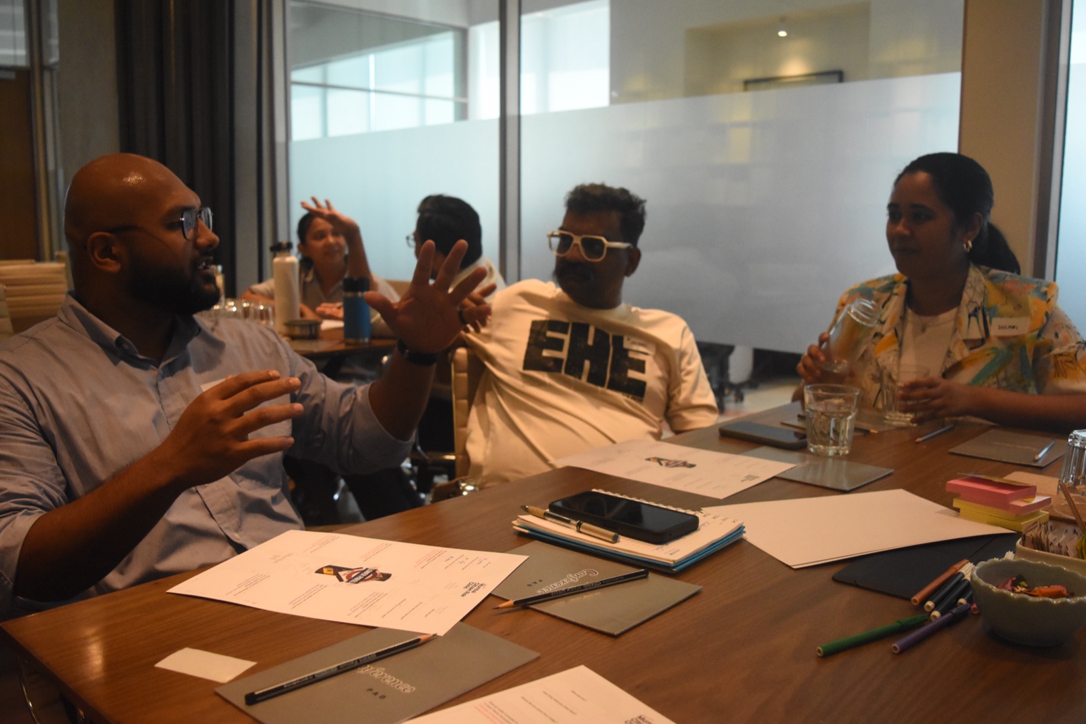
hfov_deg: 57.2
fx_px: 995
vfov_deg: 40.0
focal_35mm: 33
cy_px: 362
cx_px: 543
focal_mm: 22
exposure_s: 1/1000
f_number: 4
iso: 3200
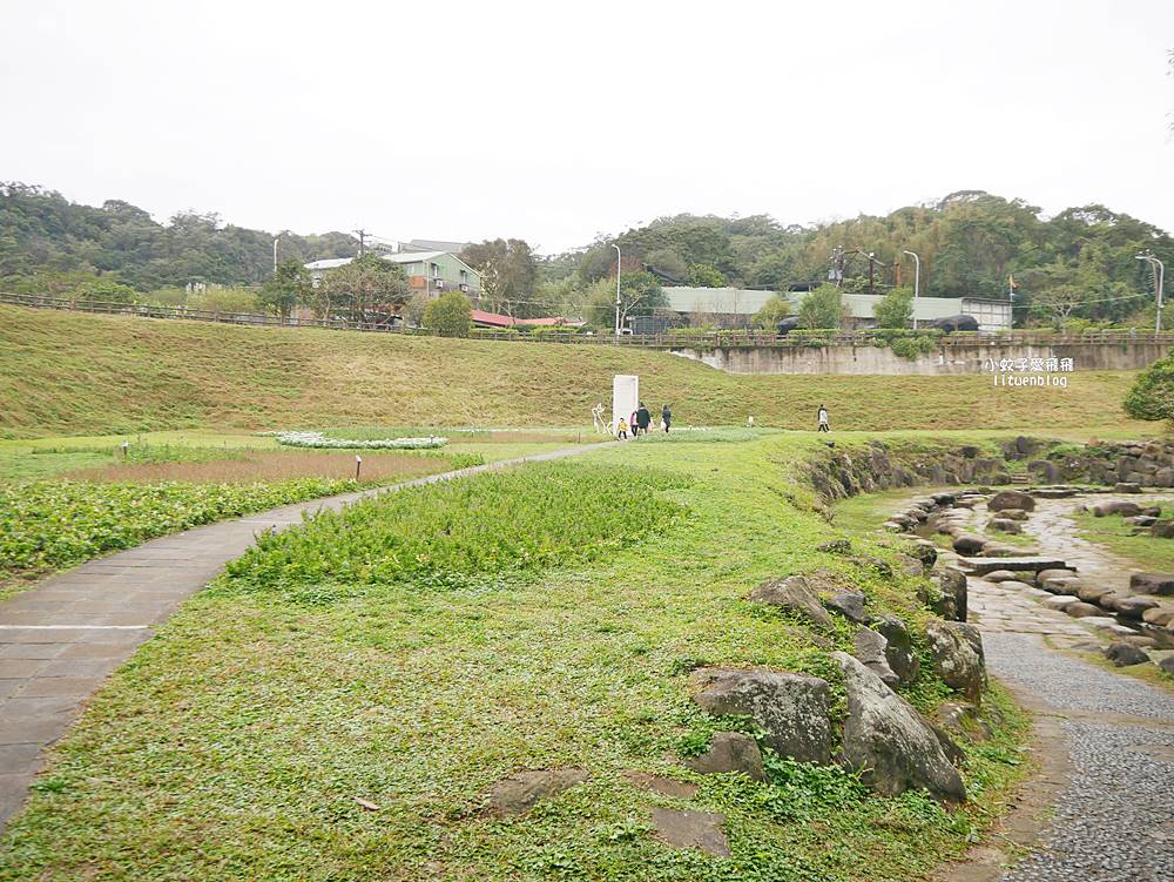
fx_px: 950
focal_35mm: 28
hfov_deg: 63.4
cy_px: 441
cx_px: 587
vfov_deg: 49.8
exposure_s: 1/125
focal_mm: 14
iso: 200
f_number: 3.5
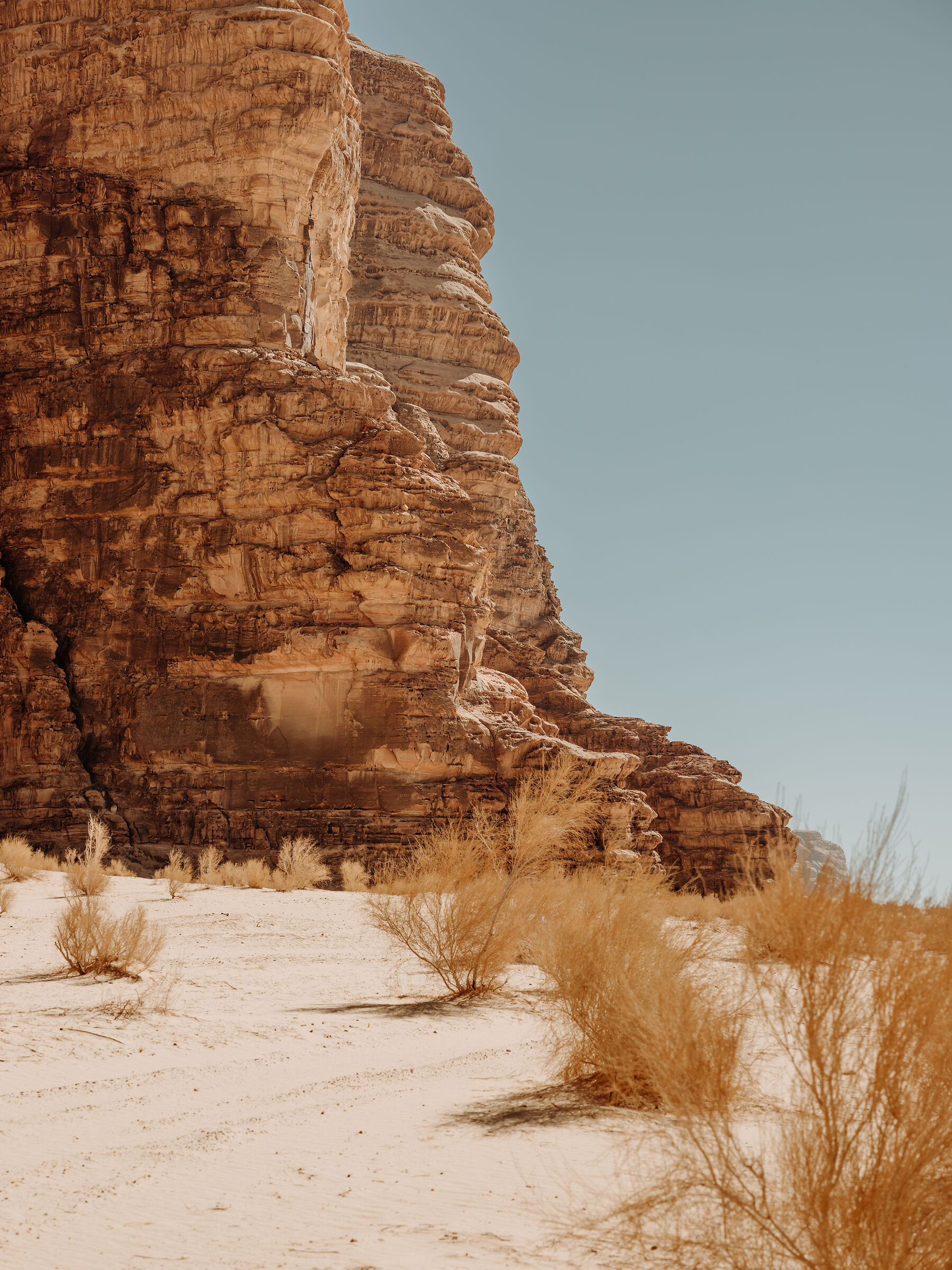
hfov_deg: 23.3
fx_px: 2310
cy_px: 635
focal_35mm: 63
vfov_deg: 30.7
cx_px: 476
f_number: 6.4
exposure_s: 1/400
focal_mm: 80
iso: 125
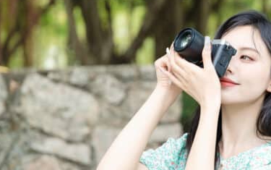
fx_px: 843
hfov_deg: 18.1
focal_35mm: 114
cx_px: 212
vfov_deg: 11.5
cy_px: 66
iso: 800
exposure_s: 1/1250
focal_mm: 70
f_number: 2.8
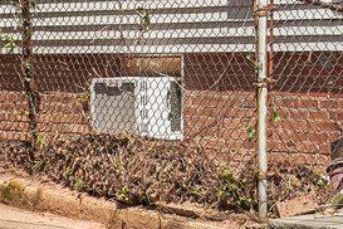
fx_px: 2144
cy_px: -486
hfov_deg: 8.6
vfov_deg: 5.7
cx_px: 724
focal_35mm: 225
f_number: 8
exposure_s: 1/400
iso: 125
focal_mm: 30
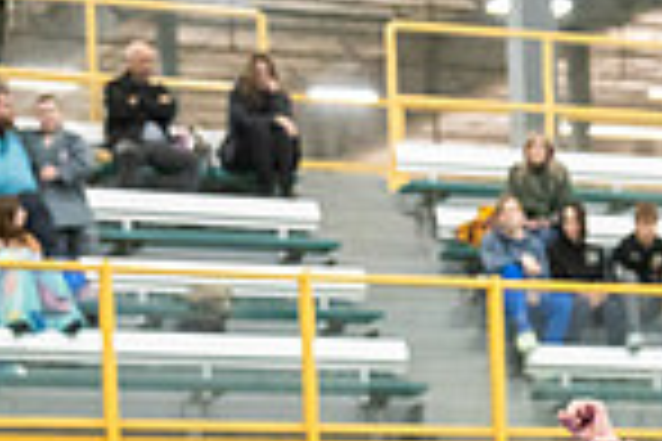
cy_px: 821
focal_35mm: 190
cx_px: 784
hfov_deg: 10.6
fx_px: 3494
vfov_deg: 7.0
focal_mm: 48
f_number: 2.8
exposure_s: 1/400
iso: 4000
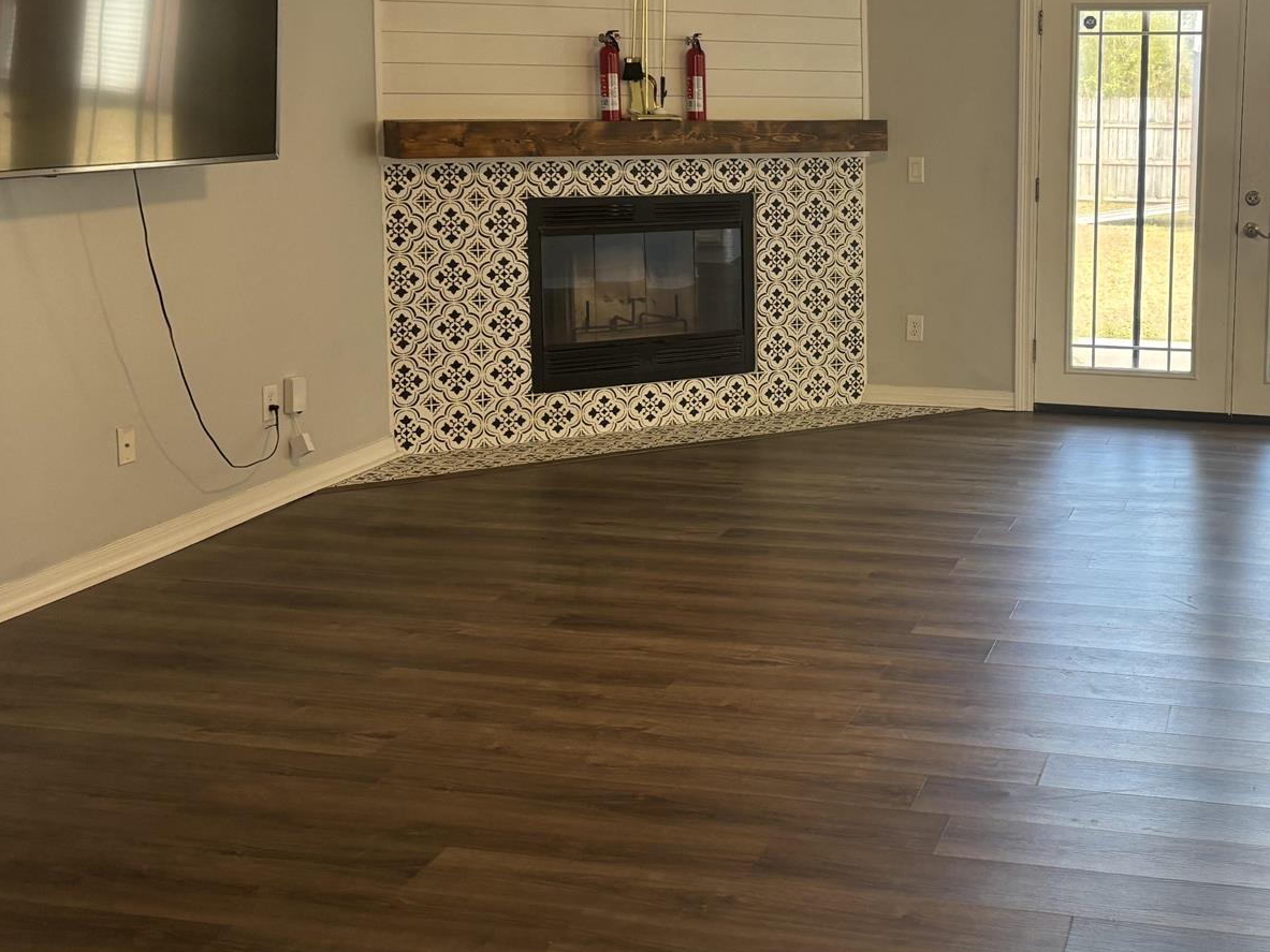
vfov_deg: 31.9
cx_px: 975
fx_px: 1651
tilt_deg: -6.7
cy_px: 311
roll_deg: +0.1
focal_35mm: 45
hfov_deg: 40.7
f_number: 1.6
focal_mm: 5.96
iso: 100
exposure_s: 1/60
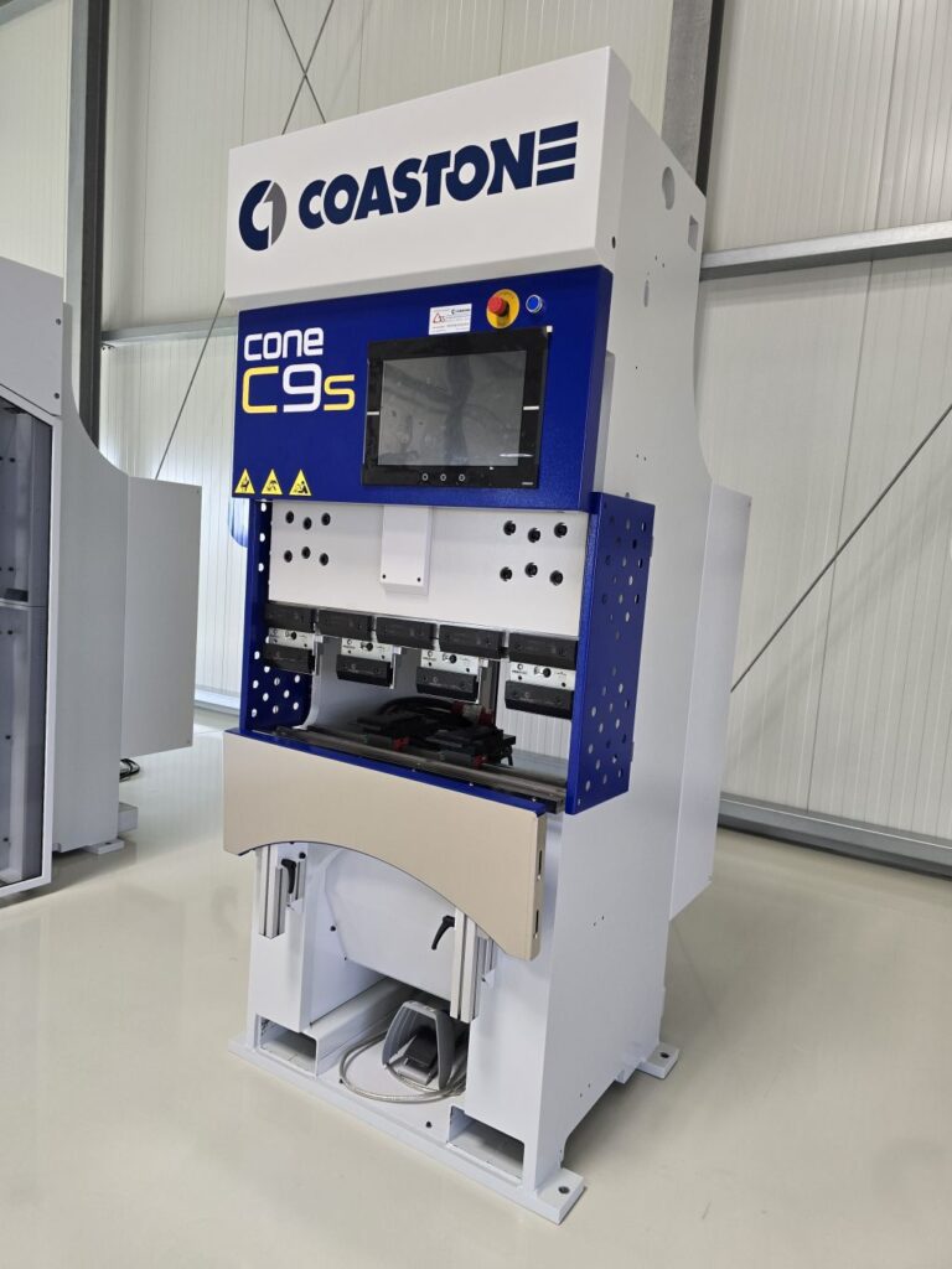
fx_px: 843
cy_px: 634
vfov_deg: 73.9
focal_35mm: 23
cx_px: 476
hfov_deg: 58.9
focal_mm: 6.3
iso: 200
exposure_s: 1/100
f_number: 1.7
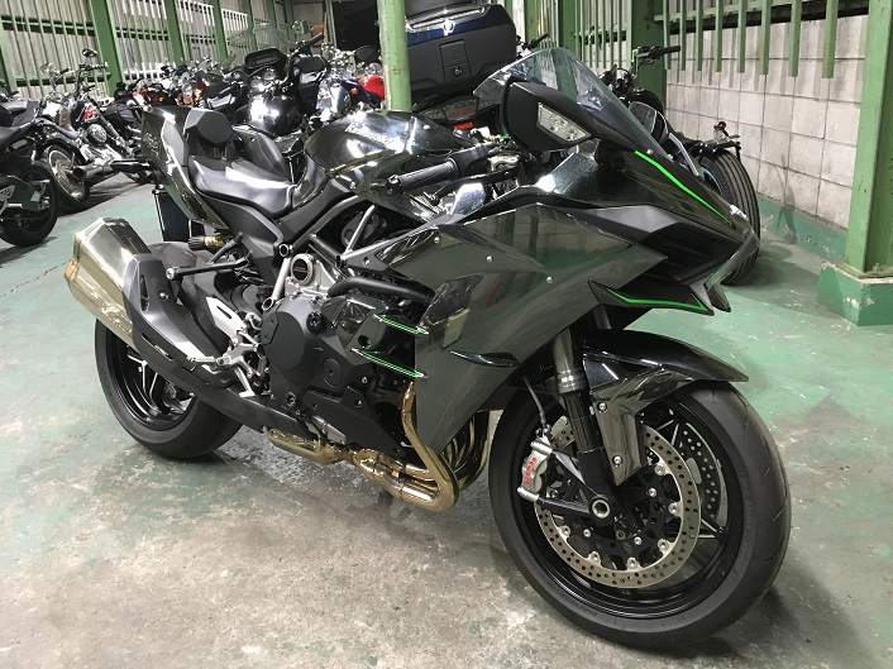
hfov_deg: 61.7
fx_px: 748
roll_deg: +3.9
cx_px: 446
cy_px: 334
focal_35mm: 29
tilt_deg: -20.7
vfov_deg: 48.2
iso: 200
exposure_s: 1/17
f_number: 2.2
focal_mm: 4.15
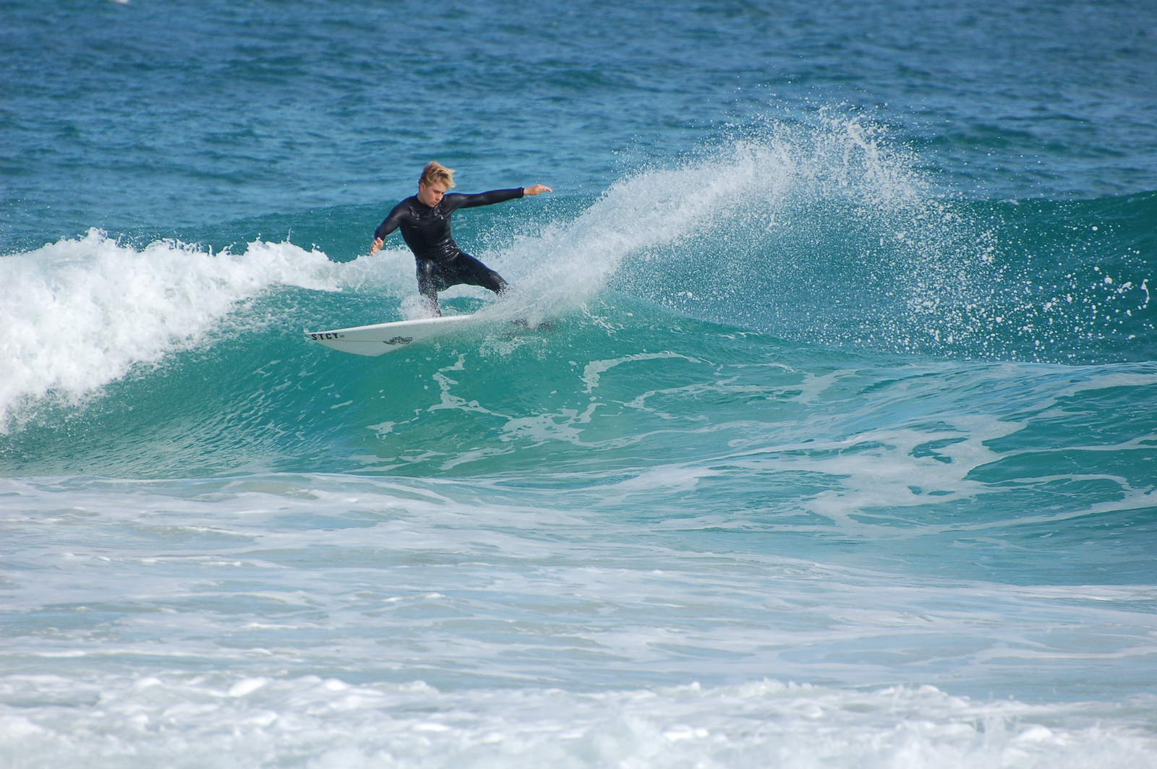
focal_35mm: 450
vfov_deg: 3.0
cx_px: 578
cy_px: 384
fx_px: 14450
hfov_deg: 4.6
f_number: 5.6
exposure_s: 1/1000
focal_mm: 300
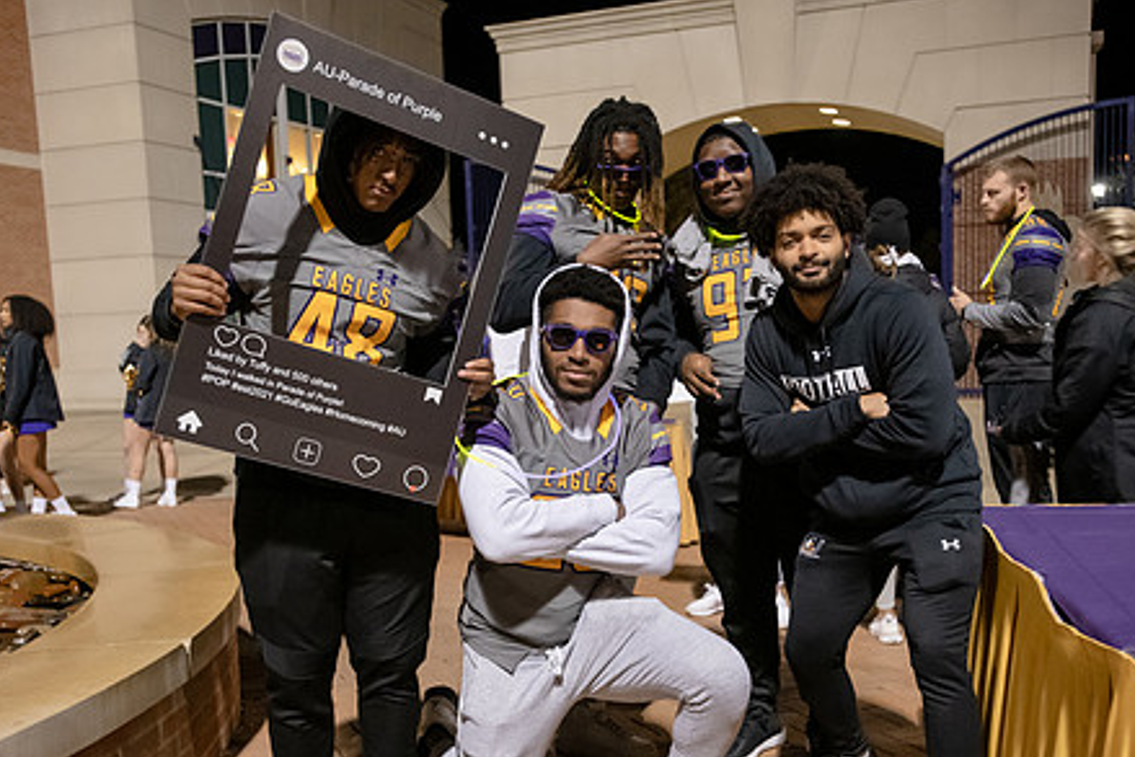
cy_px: 472
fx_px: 1167
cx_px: 618
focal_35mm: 37
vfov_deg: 35.8
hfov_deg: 51.8
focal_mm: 28
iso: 4000
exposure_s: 1/80
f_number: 3.5
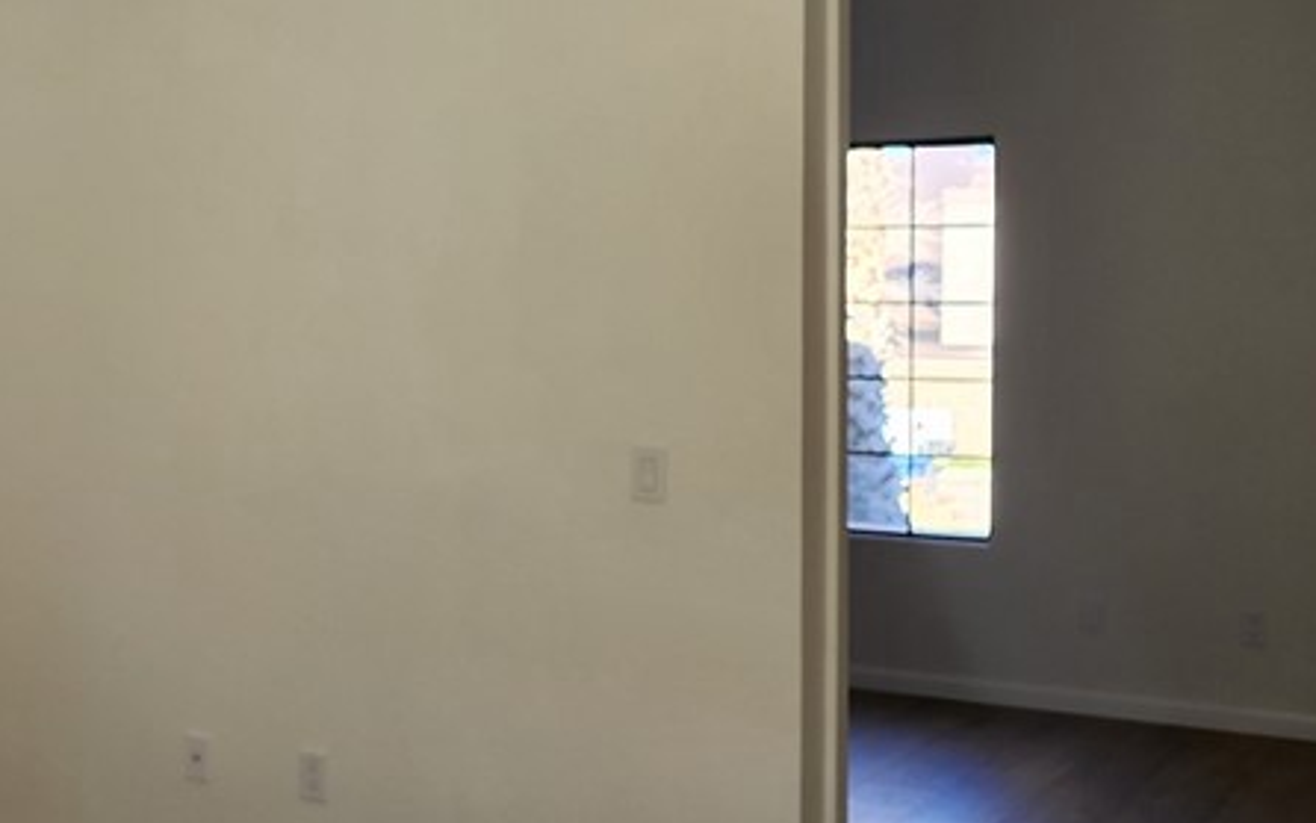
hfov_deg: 34.6
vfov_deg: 23.1
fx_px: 2009
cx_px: 177
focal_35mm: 56
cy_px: 351
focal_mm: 6.4
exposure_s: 1/180
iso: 64
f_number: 1.8
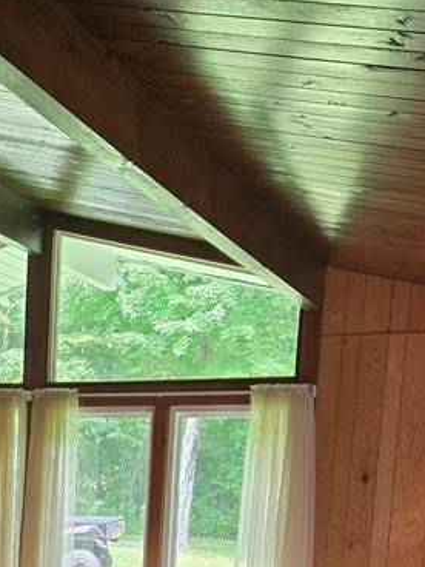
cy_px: 632
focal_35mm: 64
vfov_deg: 27.5
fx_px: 1048
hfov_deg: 22.2
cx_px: 20
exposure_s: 1/120
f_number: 1.8
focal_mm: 5.4
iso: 200
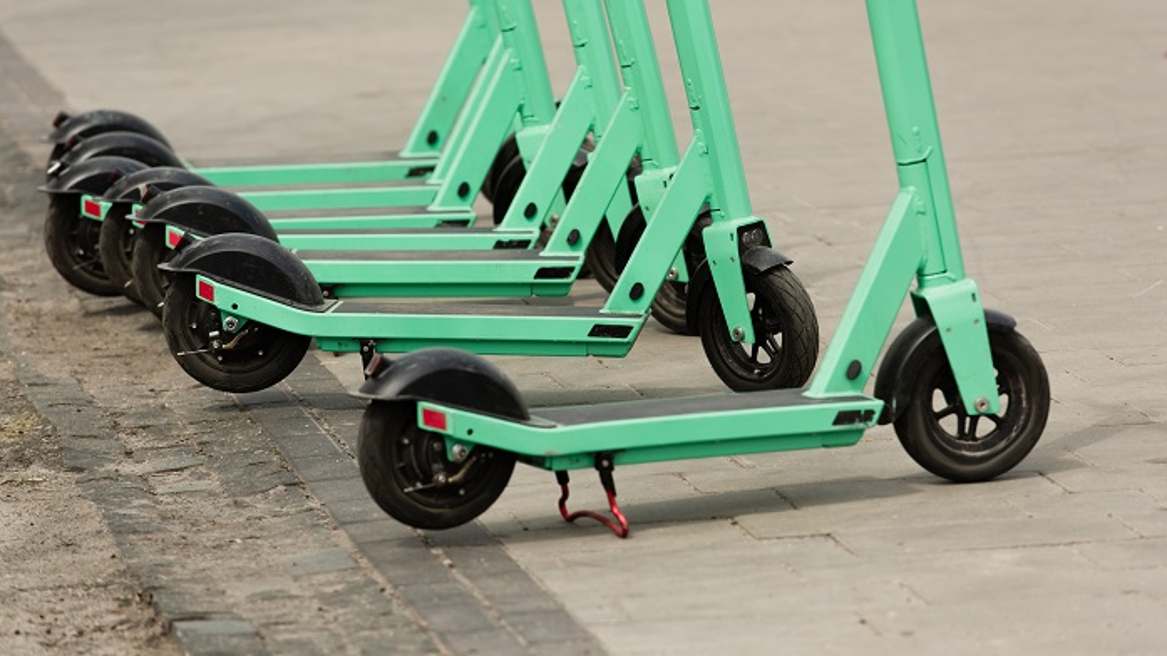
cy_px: 294
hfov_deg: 10.8
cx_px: 584
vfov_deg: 6.1
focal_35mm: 200
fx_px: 6189
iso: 100
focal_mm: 190
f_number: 5
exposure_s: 1/500
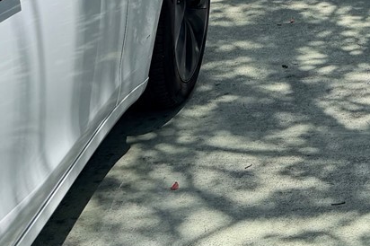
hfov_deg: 19.3
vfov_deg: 12.5
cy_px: -240
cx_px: 496
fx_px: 996
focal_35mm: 97
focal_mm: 6.76
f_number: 1.78
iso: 100
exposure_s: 1/2169
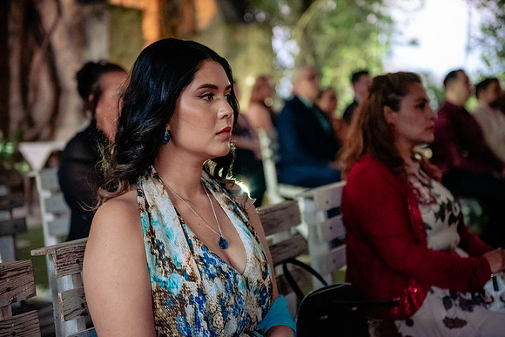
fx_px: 870
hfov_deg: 32.4
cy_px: 168
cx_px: 252
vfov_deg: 21.9
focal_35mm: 62
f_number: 2.8
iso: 6400
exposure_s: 1/125
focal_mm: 62
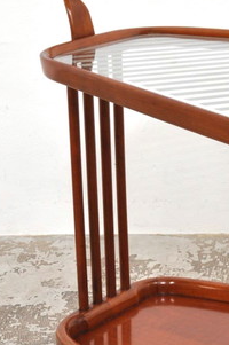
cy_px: 164
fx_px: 1064
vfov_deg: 18.4
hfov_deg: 12.0
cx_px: 276
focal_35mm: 111
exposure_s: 1/125
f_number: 8
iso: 400
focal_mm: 29
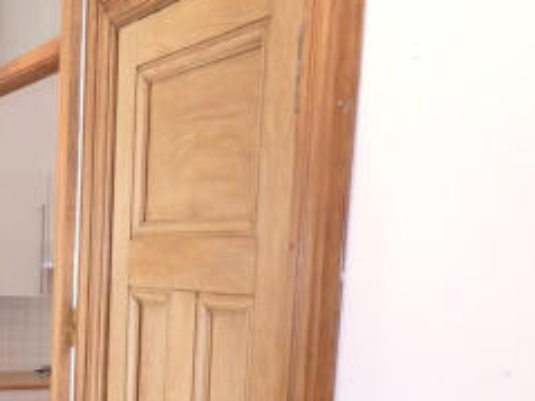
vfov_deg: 23.0
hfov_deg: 30.8
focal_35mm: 61
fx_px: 942
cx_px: 93
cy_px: 407
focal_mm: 4.5
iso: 400
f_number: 3
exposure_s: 1/30
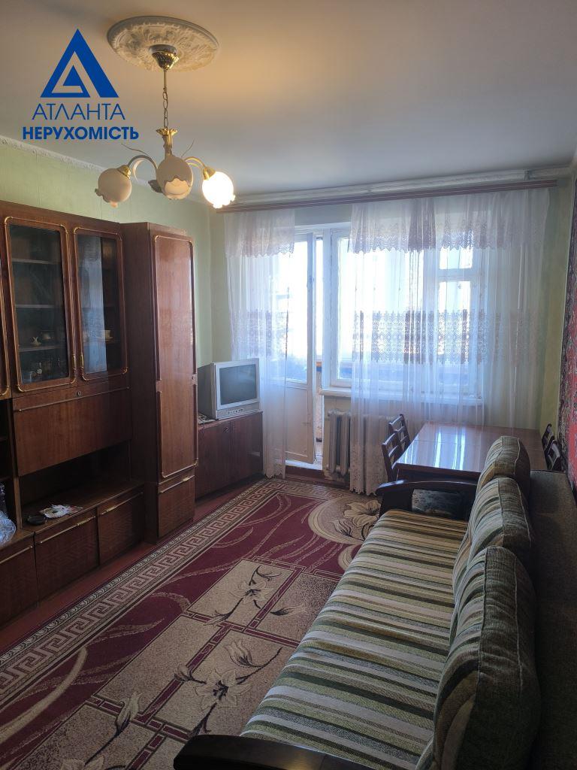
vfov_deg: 73.9
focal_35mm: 23
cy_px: 385
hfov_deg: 58.9
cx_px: 288
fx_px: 511
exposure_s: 1/100
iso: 500
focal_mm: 6.14
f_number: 1.65
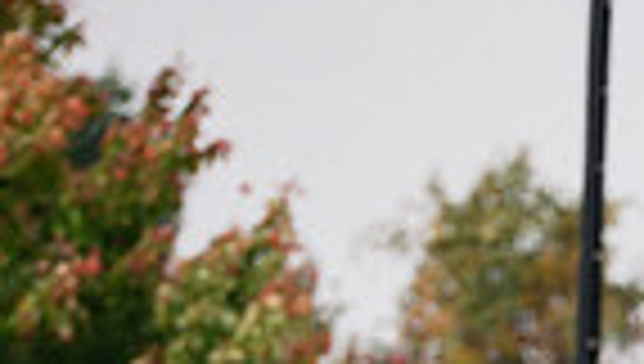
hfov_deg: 2.0
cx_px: 772
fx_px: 18183
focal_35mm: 1063
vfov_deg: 1.1
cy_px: 921
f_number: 4
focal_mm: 200
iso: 250
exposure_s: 1/1000
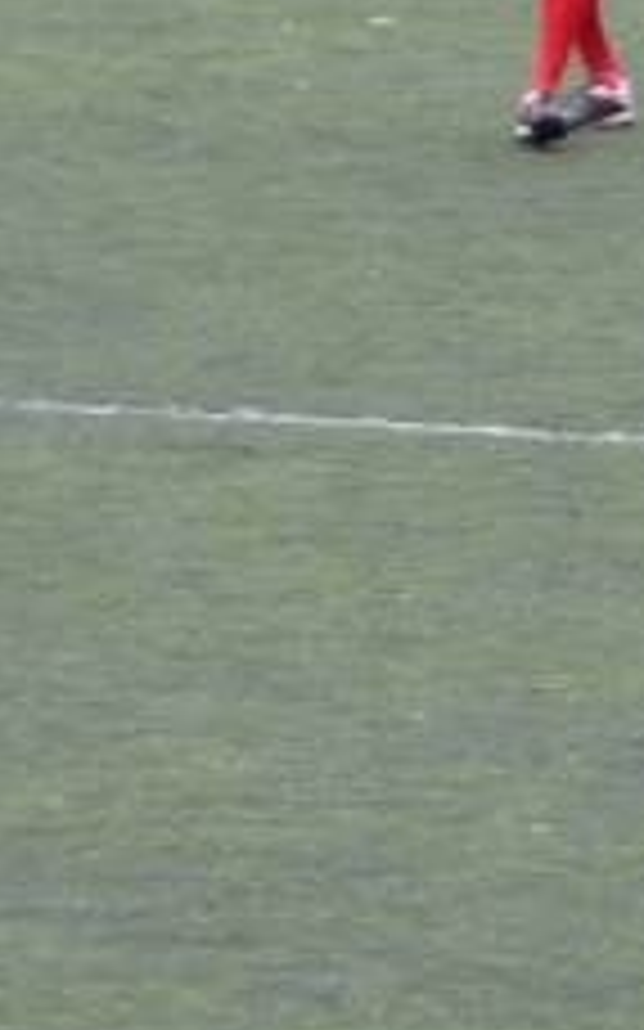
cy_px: 738
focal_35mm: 872
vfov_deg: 2.4
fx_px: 24503
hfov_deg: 1.5
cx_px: 1864
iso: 160
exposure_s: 1/320
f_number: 4
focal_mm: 33.2
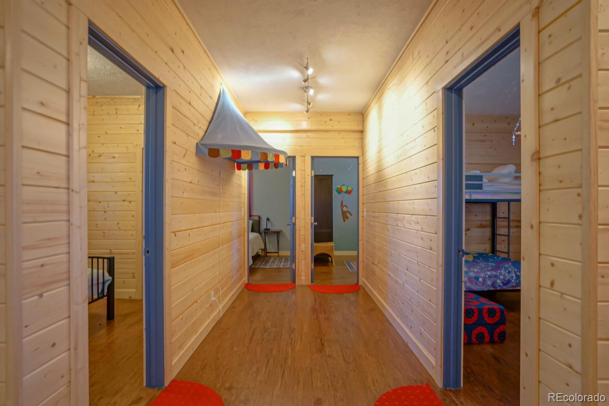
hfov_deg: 93.3
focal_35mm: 17
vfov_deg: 70.5
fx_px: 288
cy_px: 203
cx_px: 304
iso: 400
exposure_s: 1/2
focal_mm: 17
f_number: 11
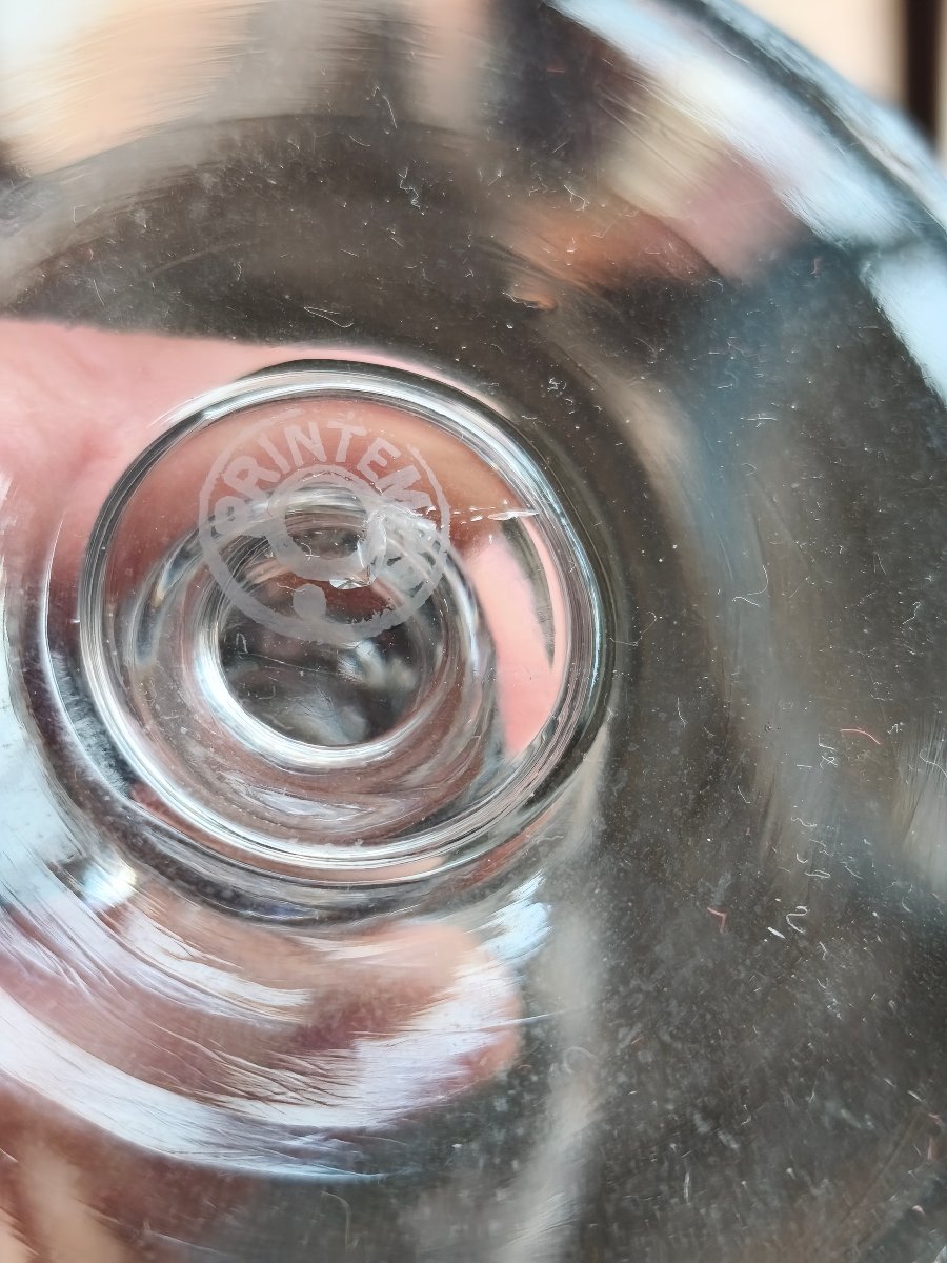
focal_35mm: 46
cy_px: 632
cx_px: 474
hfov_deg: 31.5
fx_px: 1678
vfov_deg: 41.2
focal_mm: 6.06
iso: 250
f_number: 1.7
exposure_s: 1/50
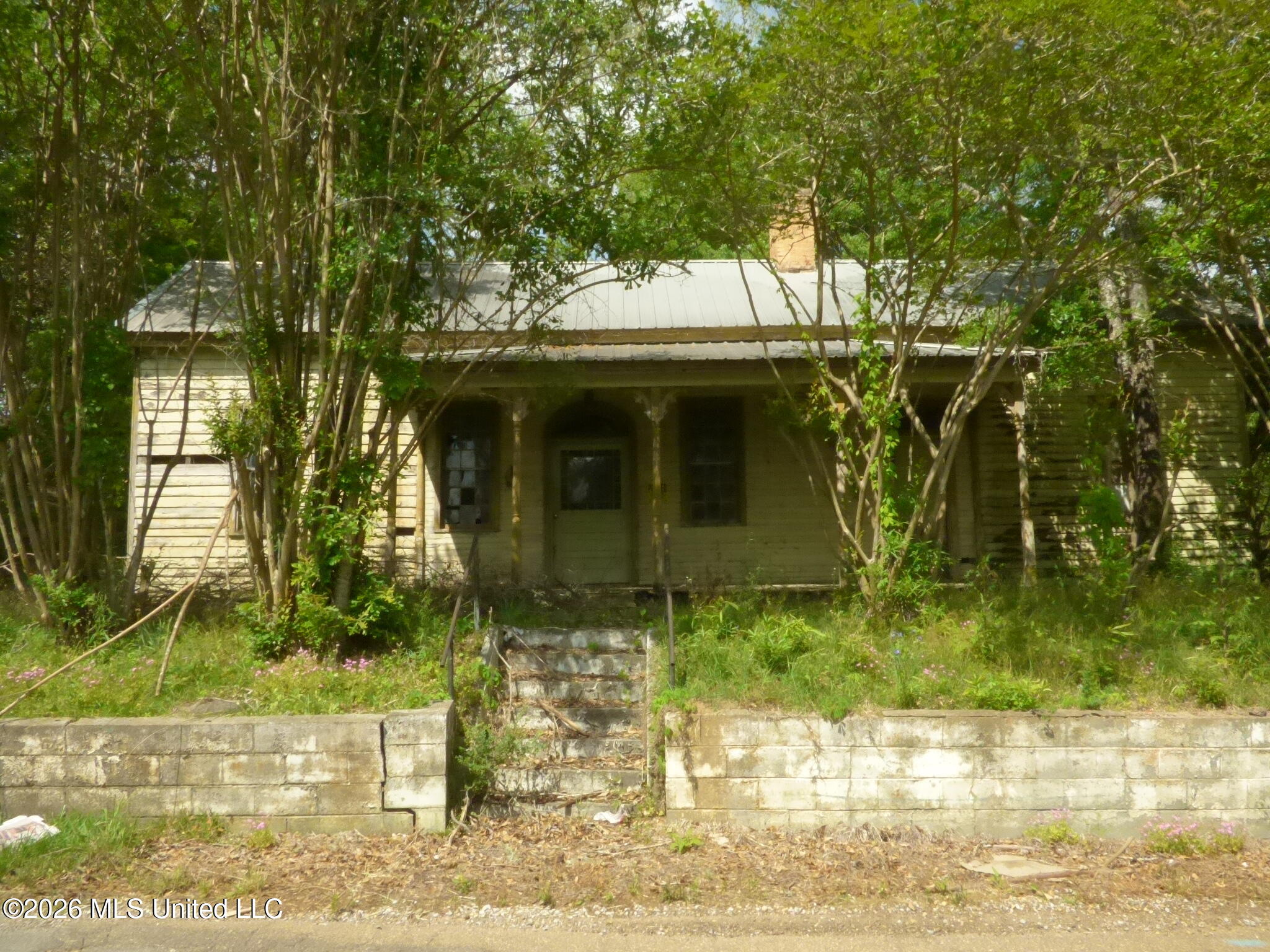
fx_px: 1101
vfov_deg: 46.8
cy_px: 476
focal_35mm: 30
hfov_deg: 60.0
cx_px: 635
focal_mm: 5.29
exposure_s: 1/2000
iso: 800
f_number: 7.1
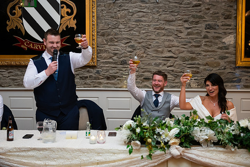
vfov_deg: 24.2
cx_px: 125
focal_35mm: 56
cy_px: 84
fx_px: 389
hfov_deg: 35.6
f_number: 3.5
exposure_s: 1/160
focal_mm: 56
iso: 800
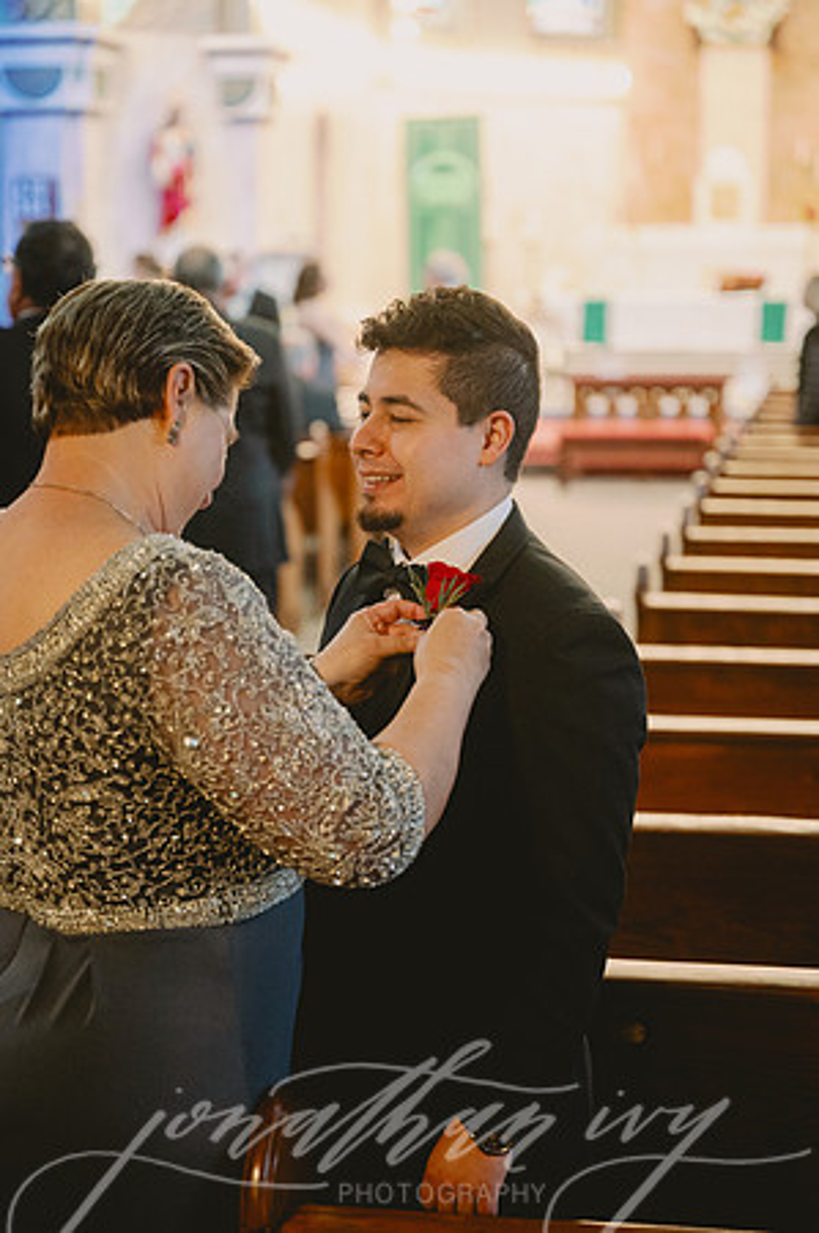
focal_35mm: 70
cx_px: 410
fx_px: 2394
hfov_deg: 19.4
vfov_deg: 28.9
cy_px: 616
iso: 4000
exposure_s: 1/125
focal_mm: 70
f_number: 2.8
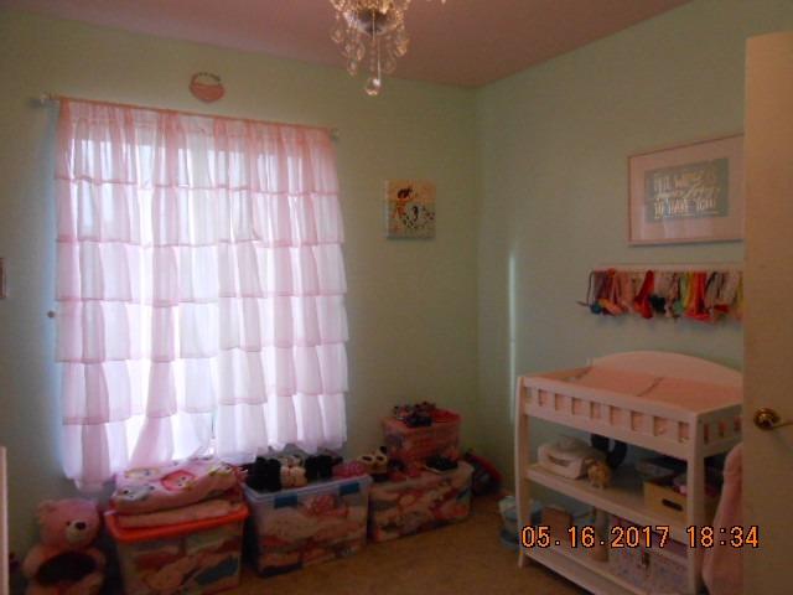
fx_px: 596
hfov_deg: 67.3
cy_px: 298
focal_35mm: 26
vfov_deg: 53.1
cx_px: 396
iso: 500
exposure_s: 1/125
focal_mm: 4.6
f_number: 3.5
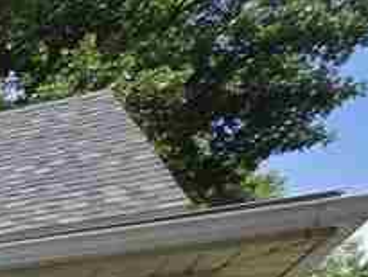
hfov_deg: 14.0
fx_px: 862
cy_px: 687
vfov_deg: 13.1
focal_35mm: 81
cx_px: -564
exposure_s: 1/1879
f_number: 2.2
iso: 50
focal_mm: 2.2
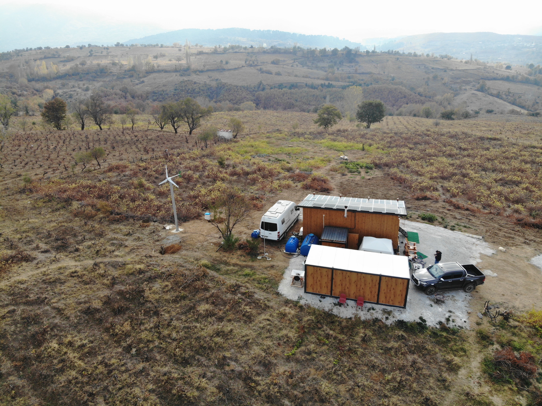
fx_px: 376
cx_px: 271
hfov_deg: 71.6
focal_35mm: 24
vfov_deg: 56.8
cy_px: 203
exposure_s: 1/401
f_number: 2.8
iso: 100
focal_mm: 4.5
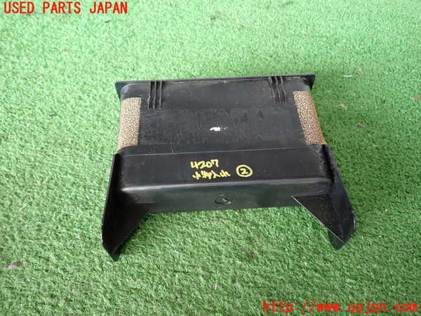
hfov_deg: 69.4
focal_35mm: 25
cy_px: 158
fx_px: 304
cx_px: 210
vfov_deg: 54.9
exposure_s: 1/60
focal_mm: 4.5
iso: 160
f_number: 2
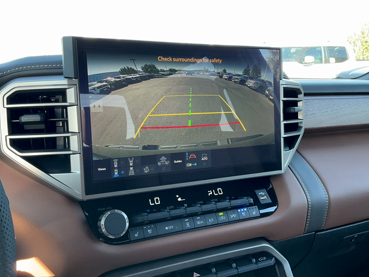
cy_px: 145
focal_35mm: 32
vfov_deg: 44.1
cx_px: 193
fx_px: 341
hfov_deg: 56.8
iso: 32
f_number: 1.8
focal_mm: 3
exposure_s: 1/60
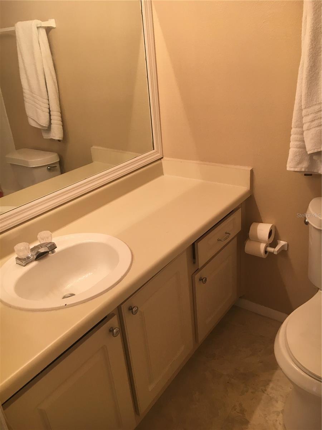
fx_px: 360
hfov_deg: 48.2
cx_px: 161
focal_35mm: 29
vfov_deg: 61.7
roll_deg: +4.5
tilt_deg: -25.7
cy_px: 215
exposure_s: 1/30
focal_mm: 4.15
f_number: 2.2
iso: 64
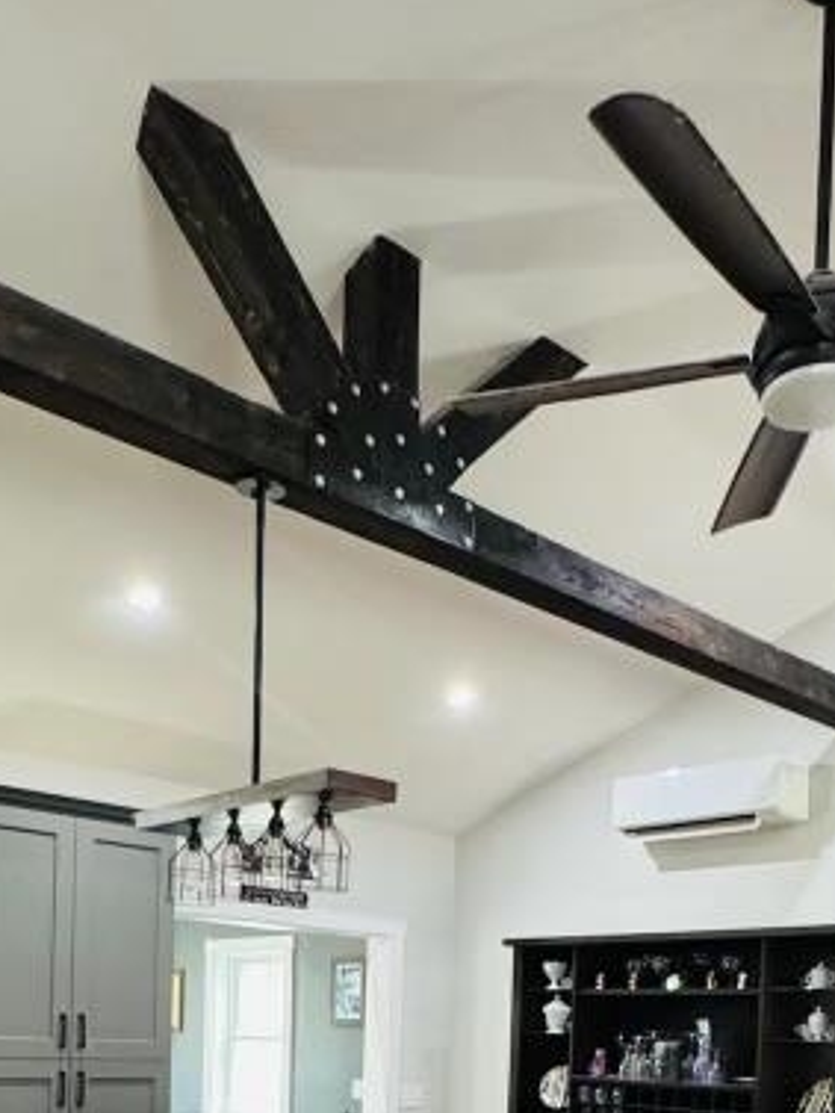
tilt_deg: -2.4
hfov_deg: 37.6
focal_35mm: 38
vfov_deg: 43.2
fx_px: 1221
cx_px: 502
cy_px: 1072
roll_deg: -0.9
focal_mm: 2.22
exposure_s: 1/60
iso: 640
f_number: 2.2
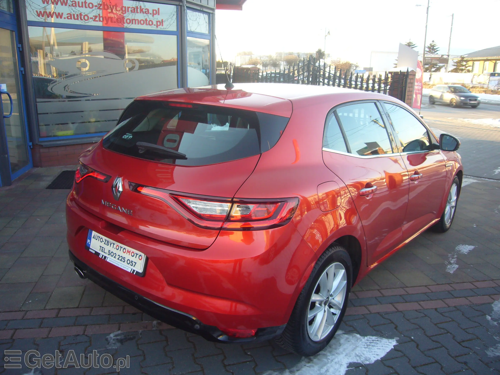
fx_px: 404
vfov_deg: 49.7
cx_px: 250
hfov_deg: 63.4
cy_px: 188
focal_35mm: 28
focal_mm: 4.6
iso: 80
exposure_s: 1/80
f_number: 2.8
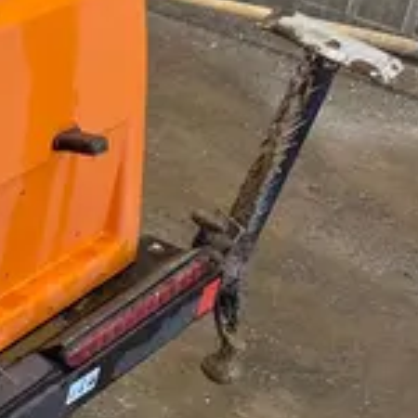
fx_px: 1530
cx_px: -312
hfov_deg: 14.0
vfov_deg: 15.6
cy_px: 202
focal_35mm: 112
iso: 80
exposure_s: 1/60
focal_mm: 4.25
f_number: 1.8
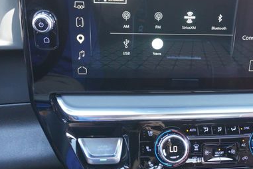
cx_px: 164
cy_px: 66
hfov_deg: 45.0
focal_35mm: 43
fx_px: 301
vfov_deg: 31.3
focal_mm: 17
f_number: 4
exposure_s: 1/160
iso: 1600
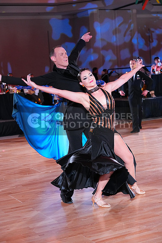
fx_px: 459
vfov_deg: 29.6
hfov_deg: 20.0
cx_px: 81
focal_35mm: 68
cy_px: 122
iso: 5000
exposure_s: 1/400
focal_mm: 68
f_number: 4
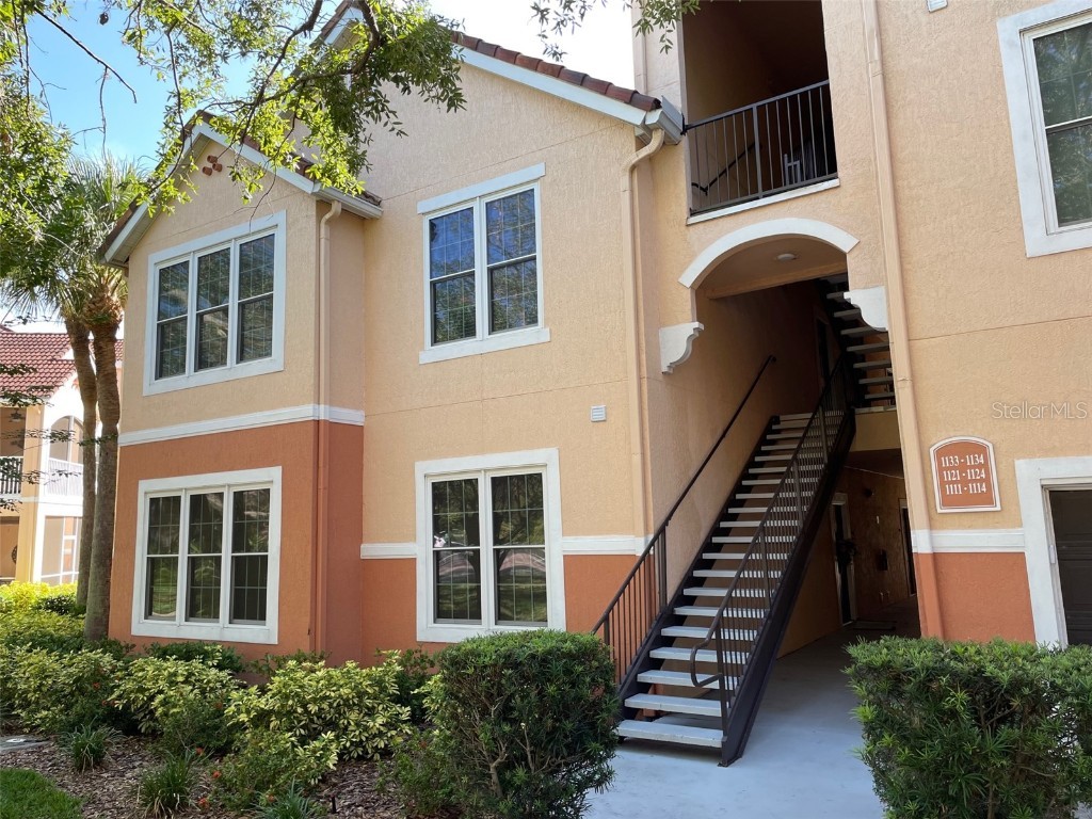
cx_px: 546
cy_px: 410
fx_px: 820
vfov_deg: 53.1
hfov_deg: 67.3
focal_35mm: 26
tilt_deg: +8.6
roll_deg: +2.5
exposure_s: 1/248
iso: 32
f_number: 1.6
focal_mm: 4.2
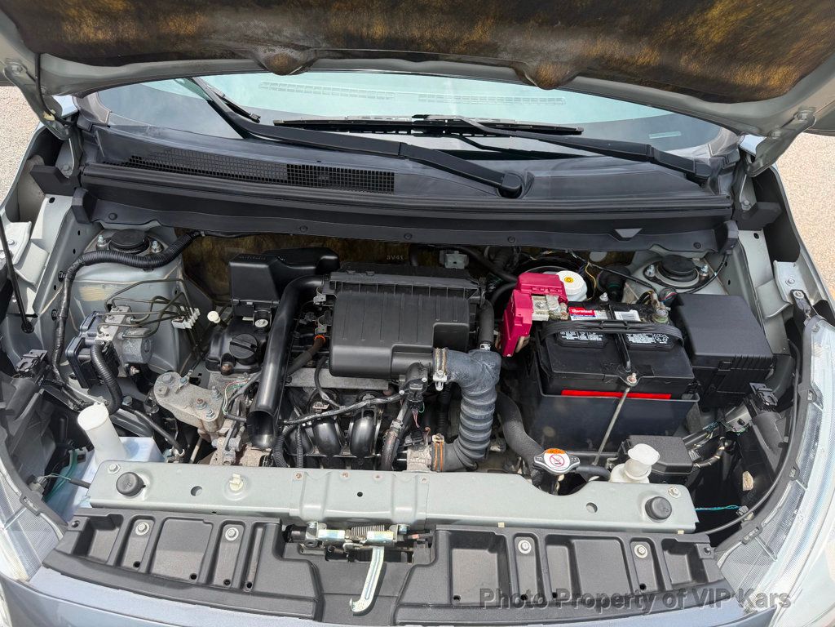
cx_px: 418
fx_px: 579
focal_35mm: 24
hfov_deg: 71.6
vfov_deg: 56.8
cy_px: 314
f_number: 1.78
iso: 100
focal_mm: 6.76
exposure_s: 1/1437
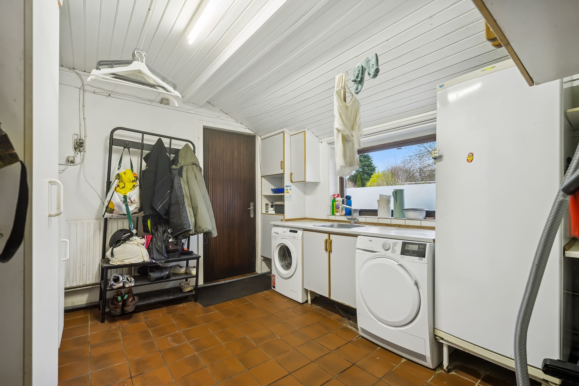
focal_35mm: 15
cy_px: 193
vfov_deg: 77.3
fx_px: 241
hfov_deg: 100.4
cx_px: 290
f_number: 6.3
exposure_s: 1/5
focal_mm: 15
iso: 400
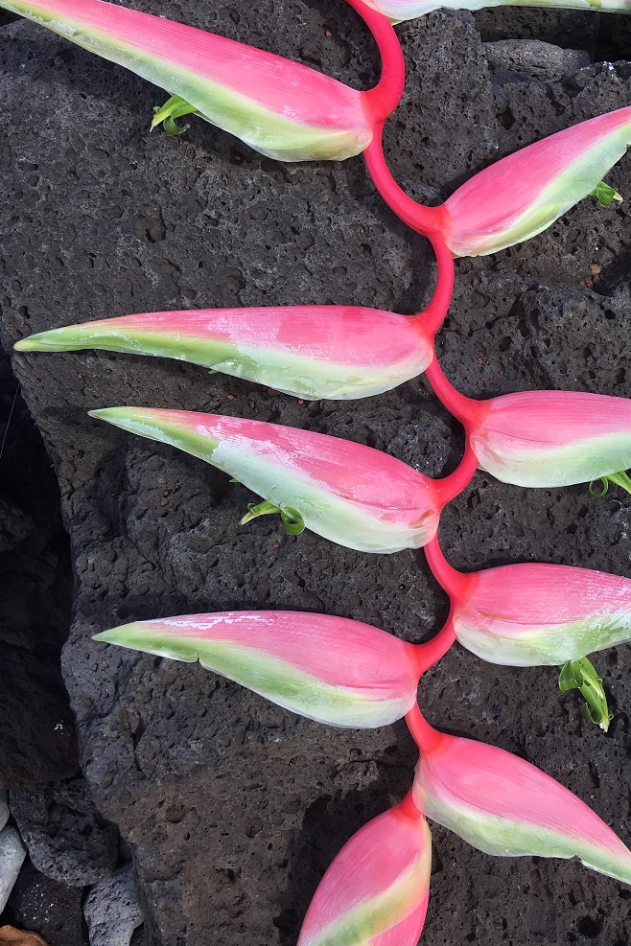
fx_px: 973
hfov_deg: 35.6
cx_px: 416
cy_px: 440
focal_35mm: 37
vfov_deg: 51.8
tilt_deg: -55.6
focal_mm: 4.15
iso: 25
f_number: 2.2
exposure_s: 1/754
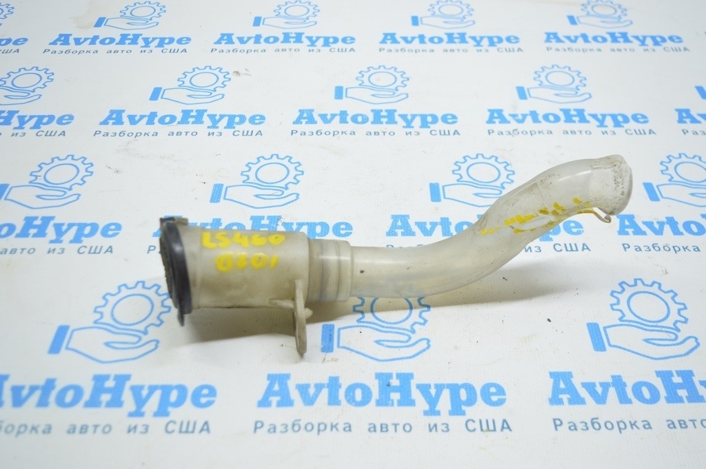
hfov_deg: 53.2
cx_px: 353
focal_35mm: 36
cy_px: 234
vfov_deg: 36.8
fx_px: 705
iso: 400
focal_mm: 24
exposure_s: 1/50
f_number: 4
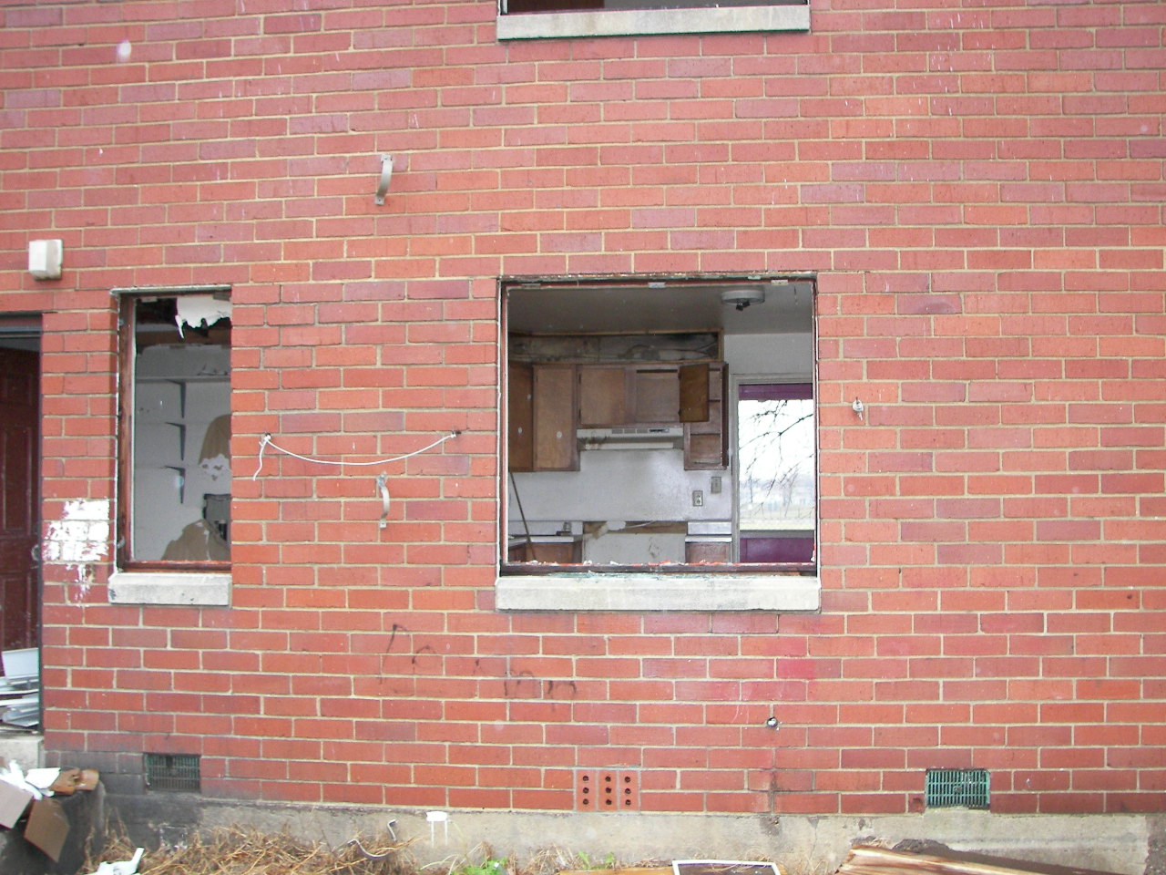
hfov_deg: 51.4
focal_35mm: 36
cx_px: 583
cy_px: 438
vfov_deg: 39.7
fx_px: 1213
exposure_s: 1/30
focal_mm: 6
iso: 125
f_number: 2.8
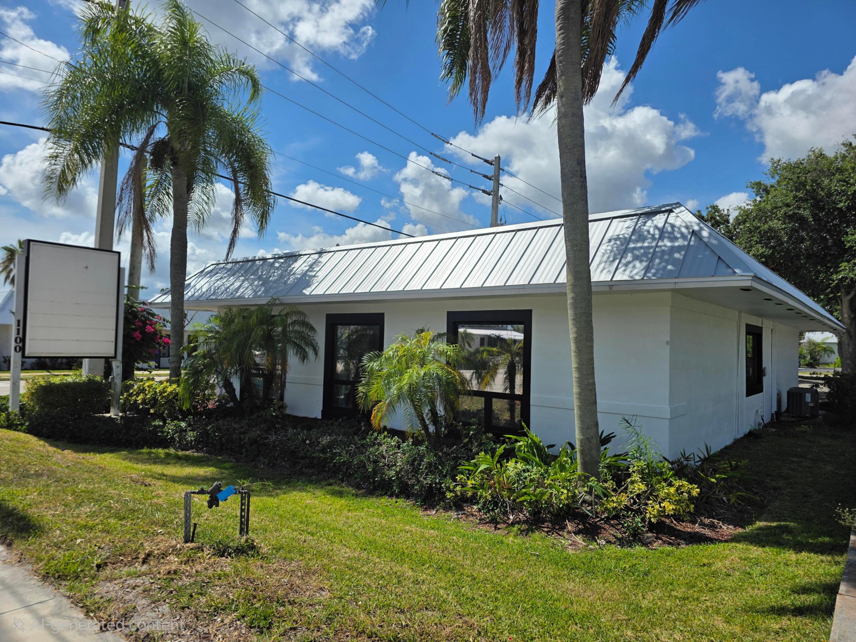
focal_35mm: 23
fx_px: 569
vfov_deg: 58.9
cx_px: 428
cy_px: 321
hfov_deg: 73.9
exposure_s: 1/10000
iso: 25
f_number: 1.7
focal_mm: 6.3
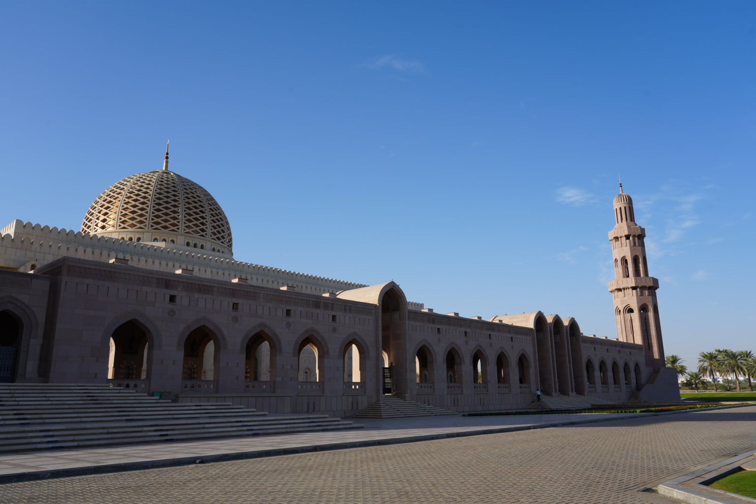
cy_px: 249
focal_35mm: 27
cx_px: 374
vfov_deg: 47.9
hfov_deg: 67.4
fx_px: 567
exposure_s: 1/160
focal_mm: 26
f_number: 10
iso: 100
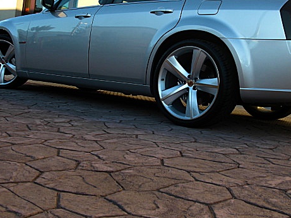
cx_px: 164
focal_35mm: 50
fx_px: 420
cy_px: 78
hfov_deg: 38.1
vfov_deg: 29.0
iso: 50
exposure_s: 1/125
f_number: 2.8
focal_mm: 6.3
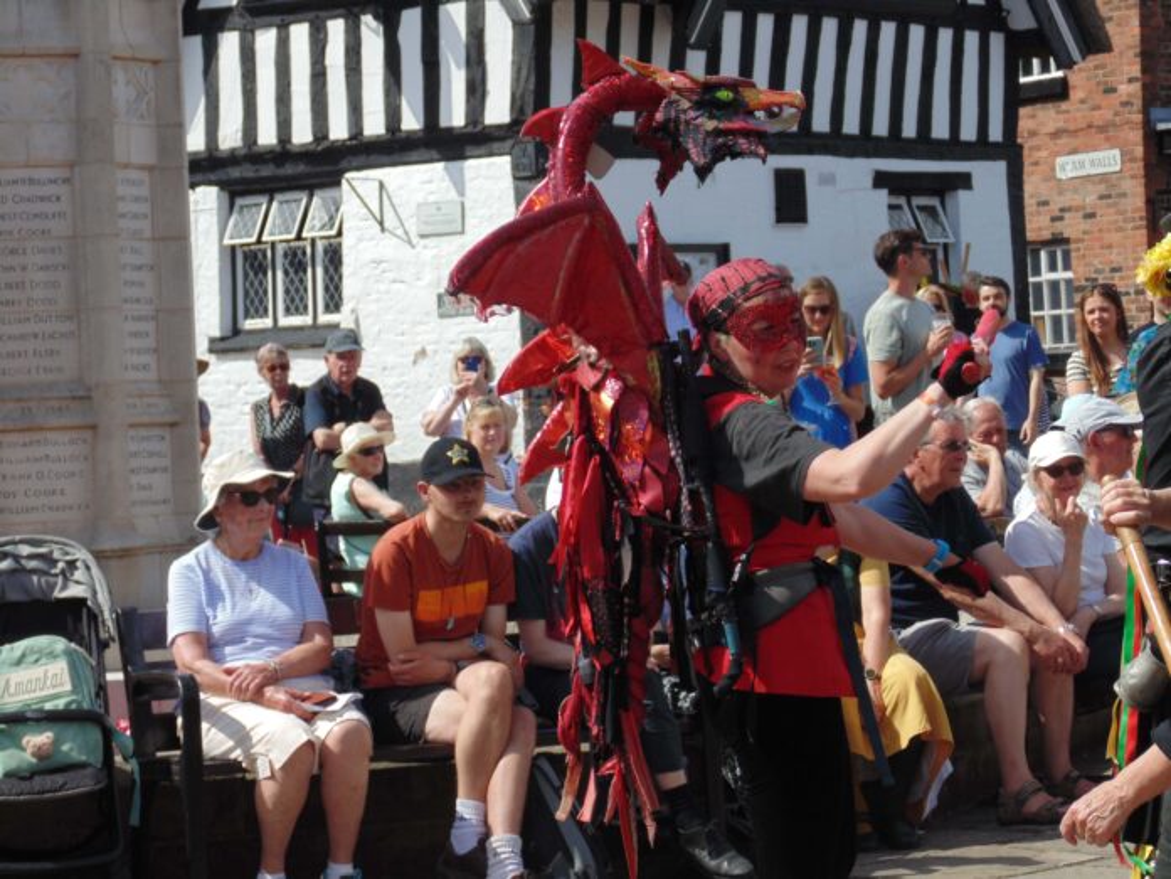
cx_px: 586
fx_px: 4026
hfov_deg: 16.6
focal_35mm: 119
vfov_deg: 12.5
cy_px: 440
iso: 80
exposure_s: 1/400
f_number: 4.8
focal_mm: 21.3
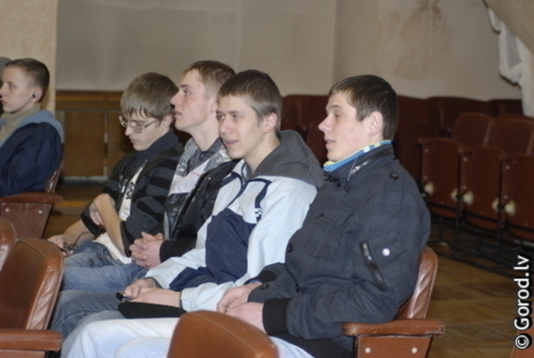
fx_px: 1560
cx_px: 267
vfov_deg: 13.1
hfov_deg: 19.4
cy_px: 179
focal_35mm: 105
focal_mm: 70
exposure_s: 1/90
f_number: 4
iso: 1000
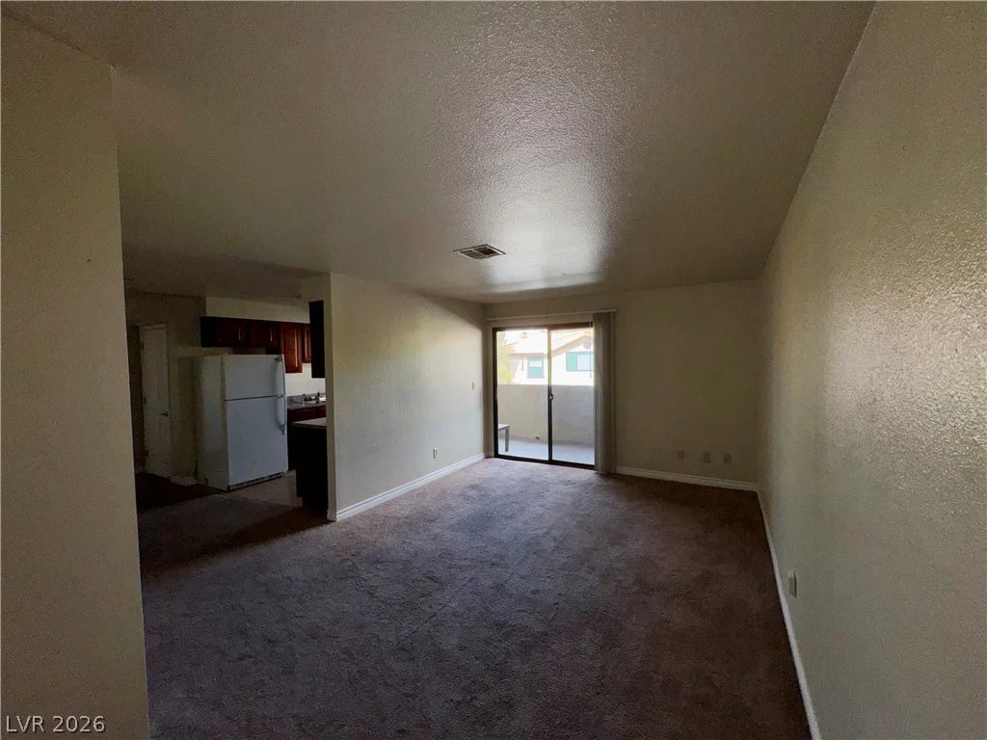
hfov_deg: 102.1
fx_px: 399
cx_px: 494
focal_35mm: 14
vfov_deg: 85.7
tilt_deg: -2.9
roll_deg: +0.4
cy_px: 370
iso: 32
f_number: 2.2
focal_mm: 2.22
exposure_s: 1/148
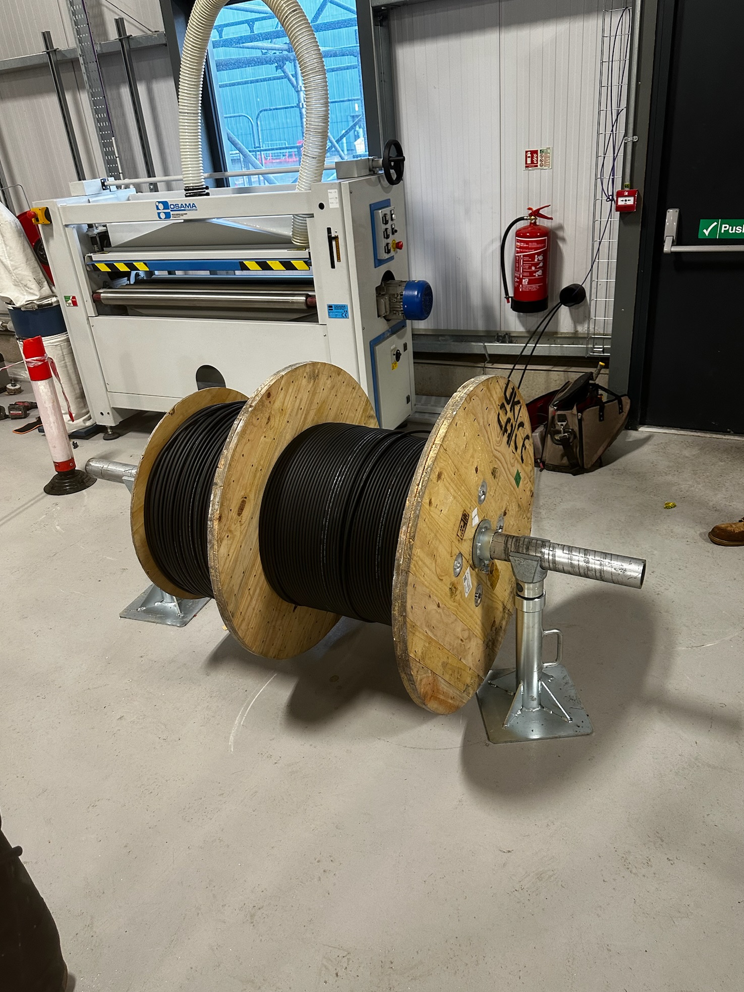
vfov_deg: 69.4
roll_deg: +4.1
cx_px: 379
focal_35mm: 25
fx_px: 716
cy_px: 499
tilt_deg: -23.9
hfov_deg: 54.9
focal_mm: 6.86
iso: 200
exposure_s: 1/100
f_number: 1.78
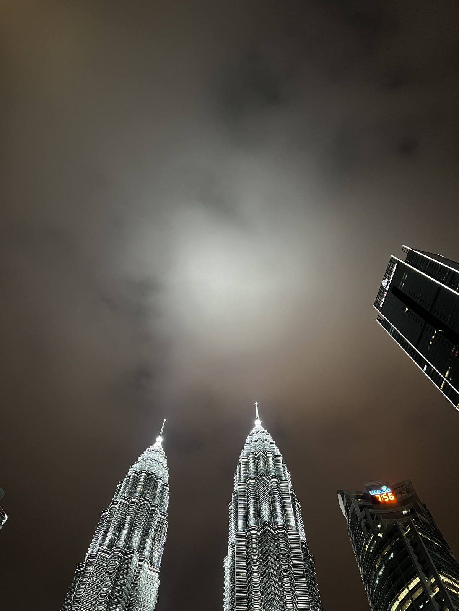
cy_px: 306
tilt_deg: +73.0
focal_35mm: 26
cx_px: 230
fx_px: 460
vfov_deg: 67.3
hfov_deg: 53.1
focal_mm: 5.7
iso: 500
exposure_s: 1/50
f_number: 1.5
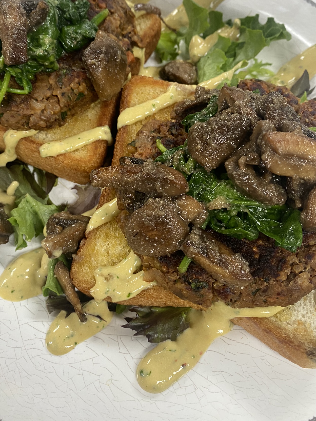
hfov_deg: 44.0
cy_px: 178
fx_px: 389
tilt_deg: -60.8
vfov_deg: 56.6
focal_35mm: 32
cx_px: 134
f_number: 1.8
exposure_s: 1/60
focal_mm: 4.25
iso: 160
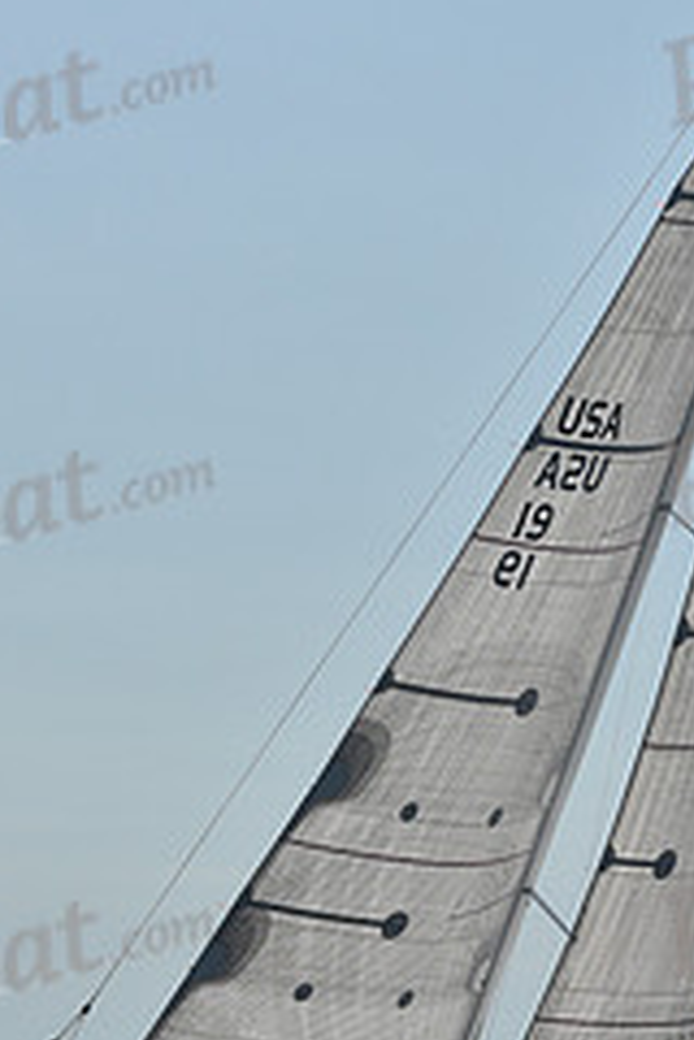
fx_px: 6419
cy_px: 702
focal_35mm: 222
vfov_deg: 9.3
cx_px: 440
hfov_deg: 6.2
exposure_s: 1/1250
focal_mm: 92
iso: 250
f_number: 7.1
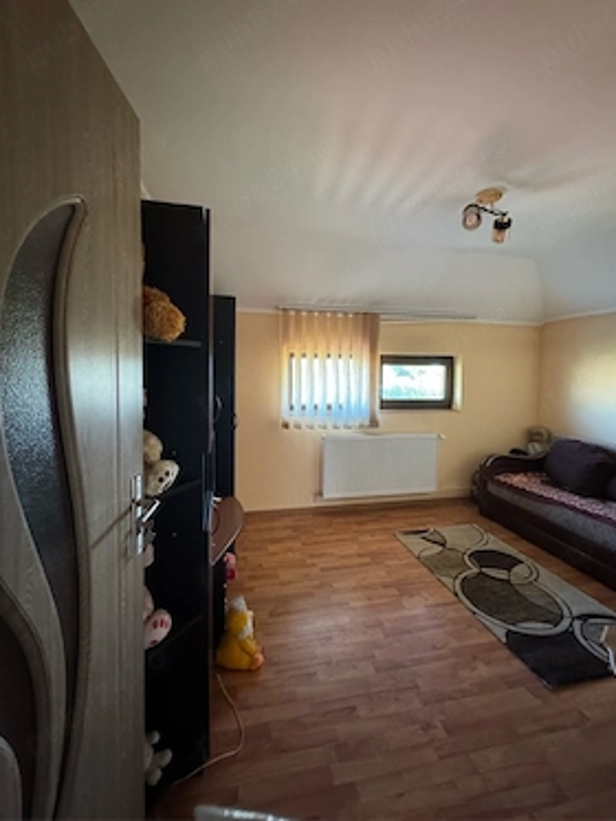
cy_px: 385
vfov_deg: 98.0
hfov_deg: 81.8
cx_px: 310
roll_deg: -0.3
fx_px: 356
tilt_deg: -1.4
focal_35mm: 15
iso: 1000
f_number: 2.2
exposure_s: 1/60
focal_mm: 2.22
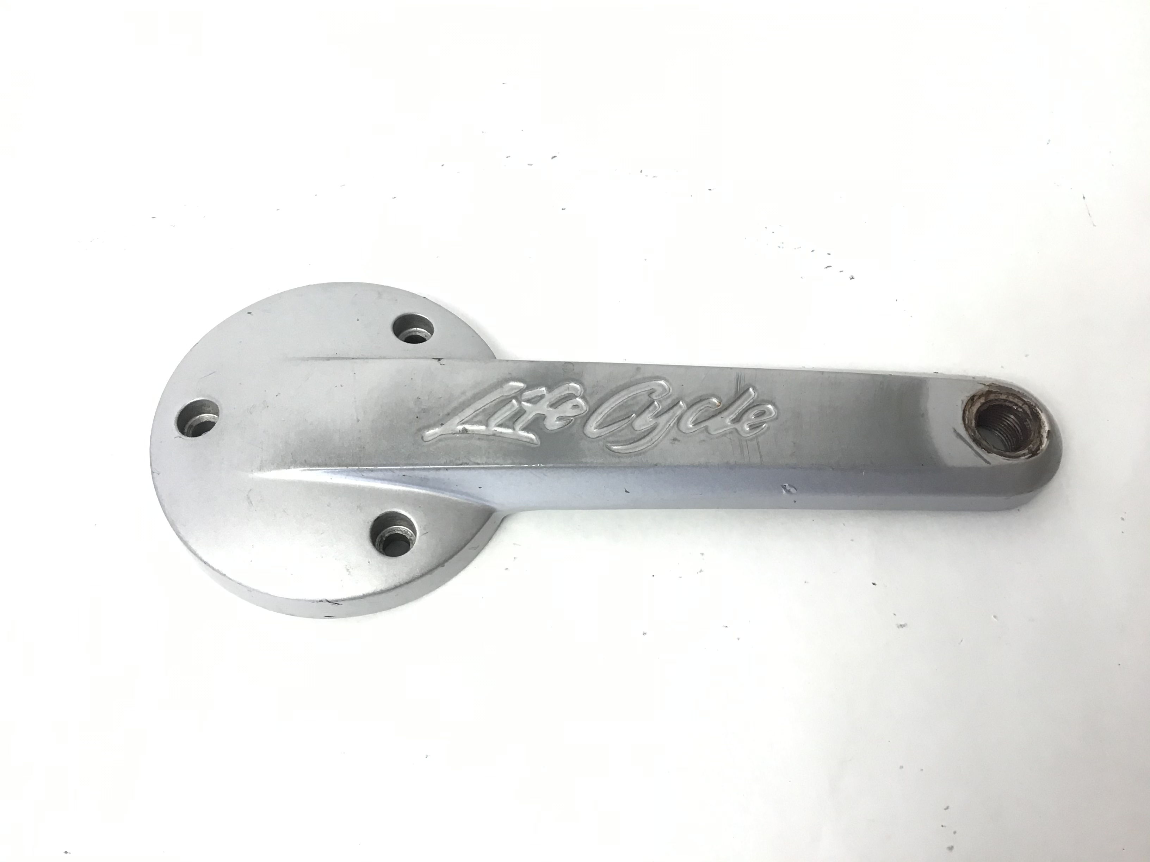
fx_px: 1030
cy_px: 431
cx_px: 575
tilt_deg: -63.5
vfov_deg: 45.4
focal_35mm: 31
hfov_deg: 58.4
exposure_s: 1/30
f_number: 2.4
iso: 32
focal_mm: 3.3
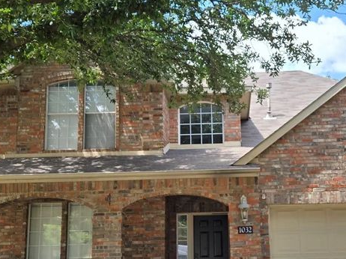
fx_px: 509
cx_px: 230
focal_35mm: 51
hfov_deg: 37.1
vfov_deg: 28.5
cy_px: 151
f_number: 1.8
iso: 25
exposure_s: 1/614
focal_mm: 5.4
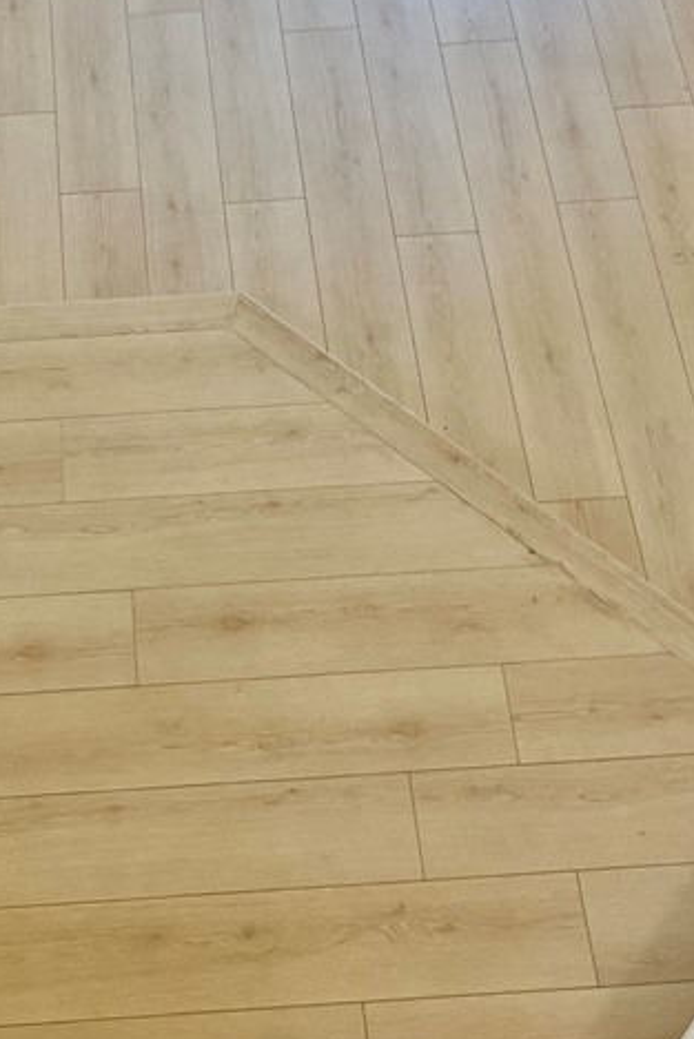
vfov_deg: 33.0
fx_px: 1705
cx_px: 166
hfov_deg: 22.8
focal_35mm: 59
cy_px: 217
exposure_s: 1/120
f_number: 1.6
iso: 80
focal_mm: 5.1
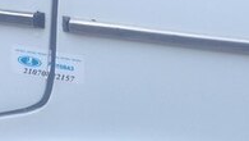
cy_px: 216
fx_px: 707
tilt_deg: -31.5
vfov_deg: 10.9
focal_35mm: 107
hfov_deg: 19.9
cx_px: 174
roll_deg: -0.1
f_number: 2.2
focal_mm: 4.15
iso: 32
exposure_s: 1/110
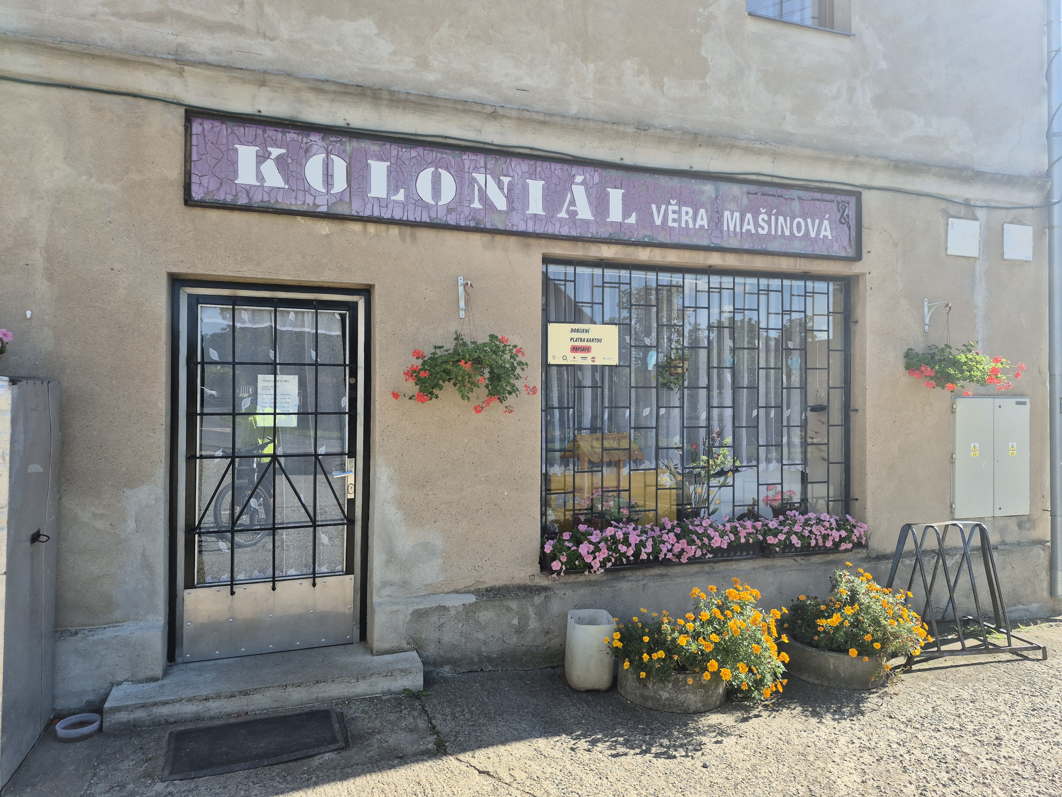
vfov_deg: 58.9
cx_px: 531
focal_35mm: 23
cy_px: 398
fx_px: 706
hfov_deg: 73.9
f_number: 1.8
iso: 25
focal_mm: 5.4
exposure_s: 1/666
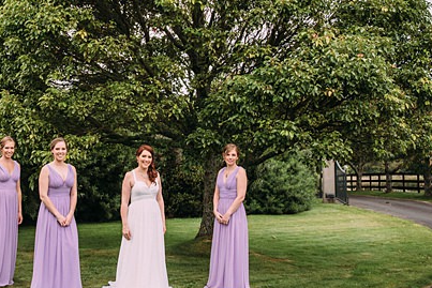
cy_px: 52
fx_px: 648
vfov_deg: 24.6
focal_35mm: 54
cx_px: 124
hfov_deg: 36.2
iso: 800
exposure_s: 1/4000
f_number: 2.8
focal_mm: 29
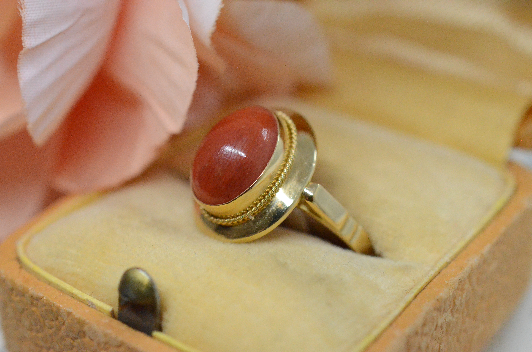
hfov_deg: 33.5
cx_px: 266
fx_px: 885
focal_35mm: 60
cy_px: 176
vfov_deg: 22.5
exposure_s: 1/3200
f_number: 6.3
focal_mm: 40
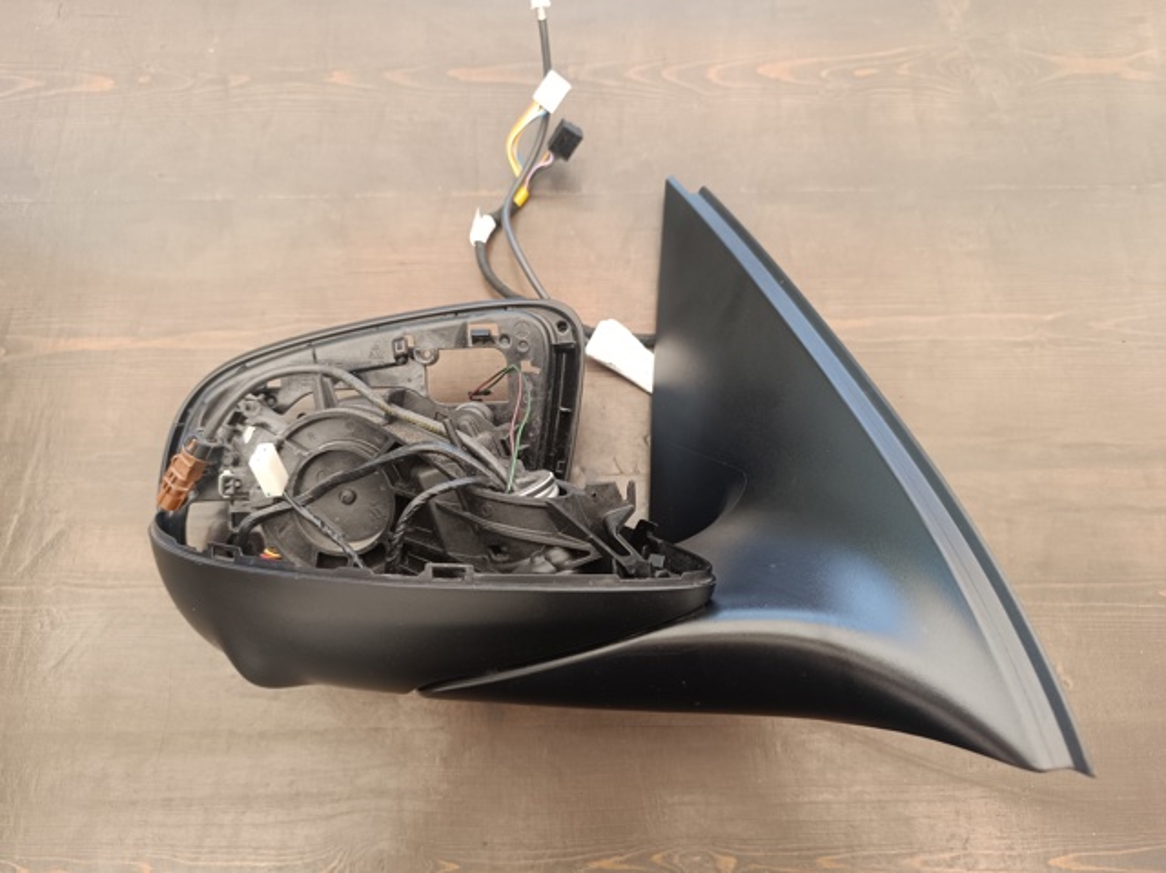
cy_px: 436
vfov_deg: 56.8
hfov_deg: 71.6
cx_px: 583
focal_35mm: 24
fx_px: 808
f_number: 1.65
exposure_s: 1/100
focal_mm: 6.14
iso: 160
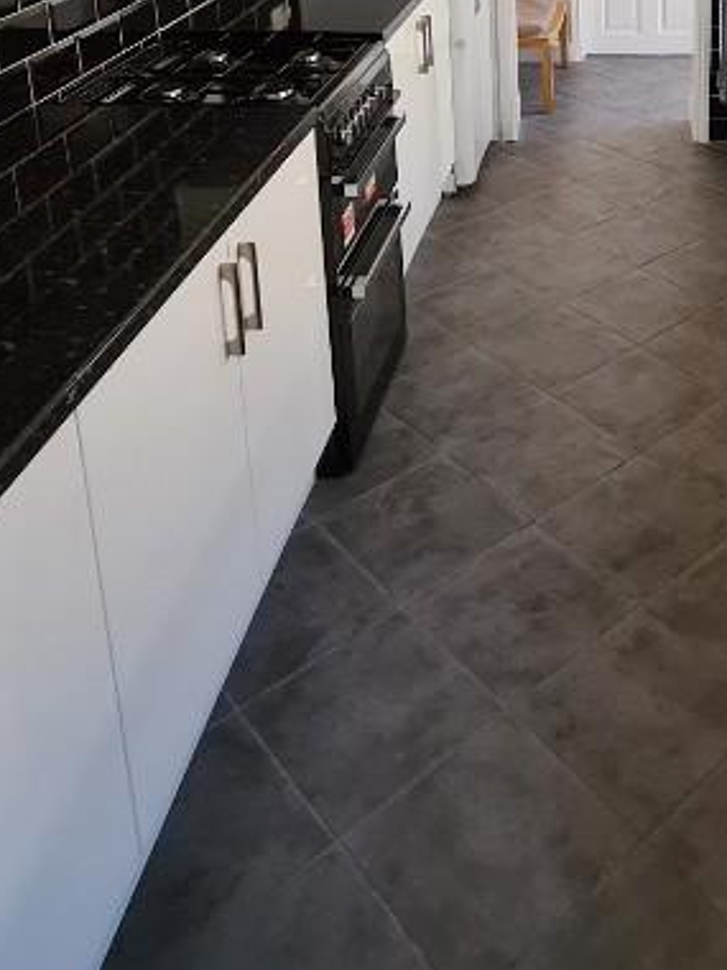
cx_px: 638
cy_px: 18
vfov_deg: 45.2
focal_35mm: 35
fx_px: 980
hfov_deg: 38.3
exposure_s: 1/50
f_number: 2.2
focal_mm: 2.22
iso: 100
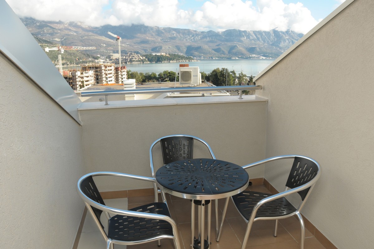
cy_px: 124
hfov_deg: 67.4
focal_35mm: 27
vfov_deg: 47.8
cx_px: 187
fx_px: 280
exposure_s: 1/250
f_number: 10
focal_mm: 18
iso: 400
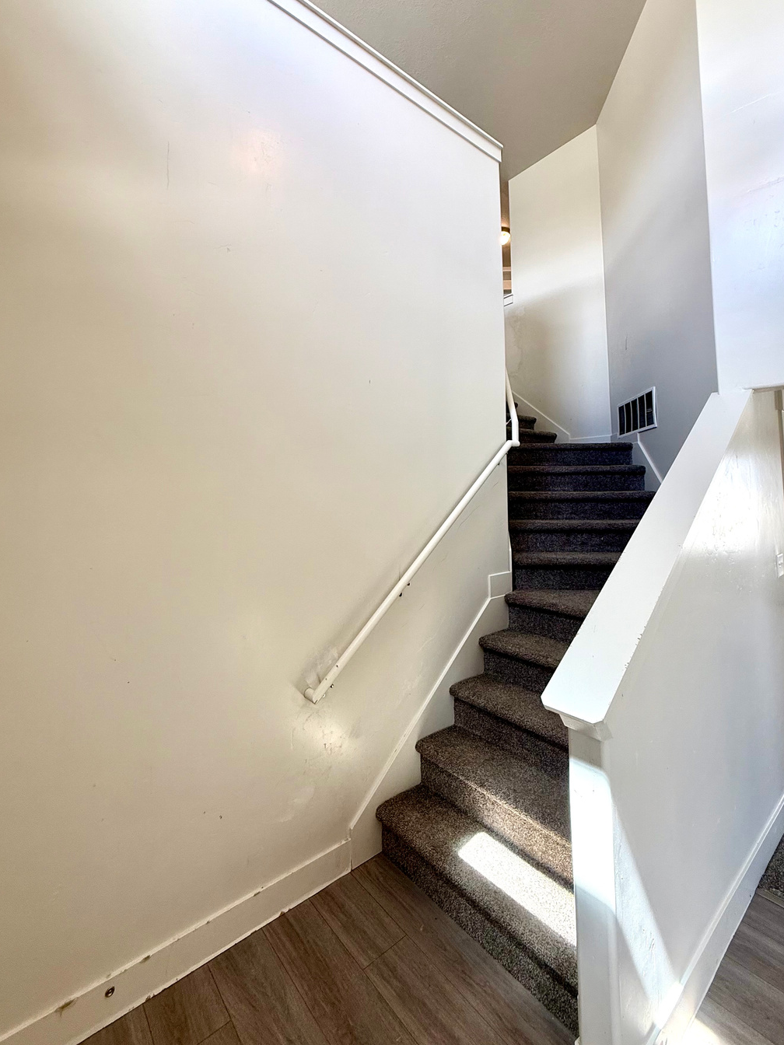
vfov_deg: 94.0
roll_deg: +0.2
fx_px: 483
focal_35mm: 16
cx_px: 425
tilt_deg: +5.6
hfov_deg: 78.0
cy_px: 454
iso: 100
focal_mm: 2.22
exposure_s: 1/120
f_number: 2.2
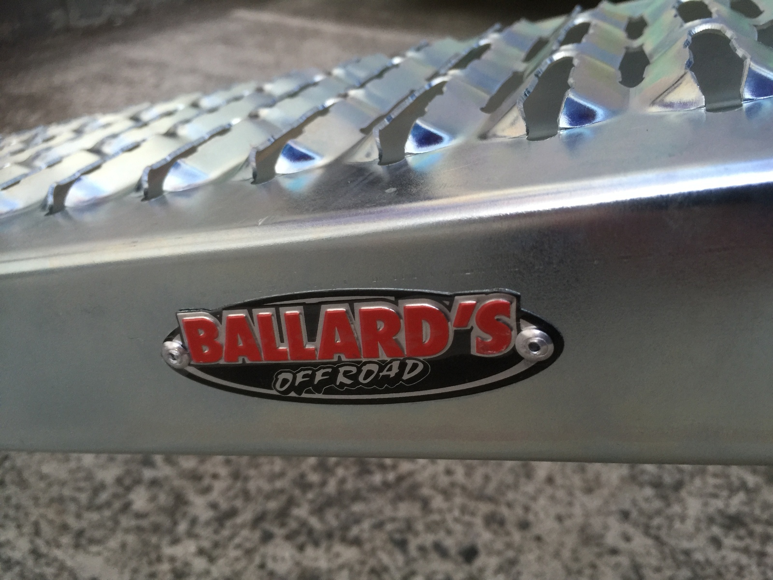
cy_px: 290
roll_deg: -4.3
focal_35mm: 29
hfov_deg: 61.7
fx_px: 648
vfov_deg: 48.2
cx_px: 386
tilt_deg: -29.2
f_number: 2.2
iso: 64
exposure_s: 1/17
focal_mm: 4.15
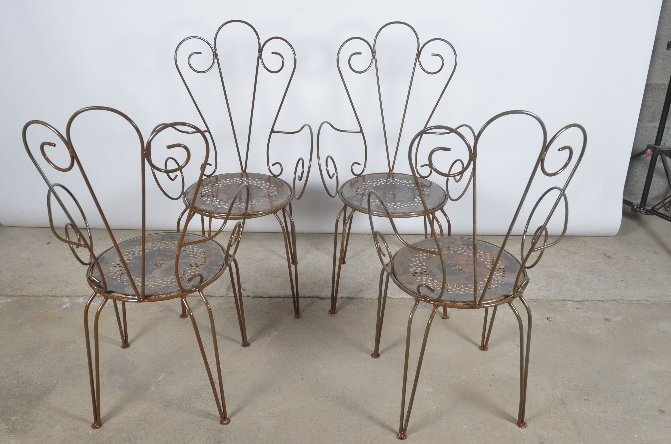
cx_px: 336
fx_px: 670
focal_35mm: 36
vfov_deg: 36.7
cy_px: 222
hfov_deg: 53.2
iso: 100
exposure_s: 1/125
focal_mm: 24
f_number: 11
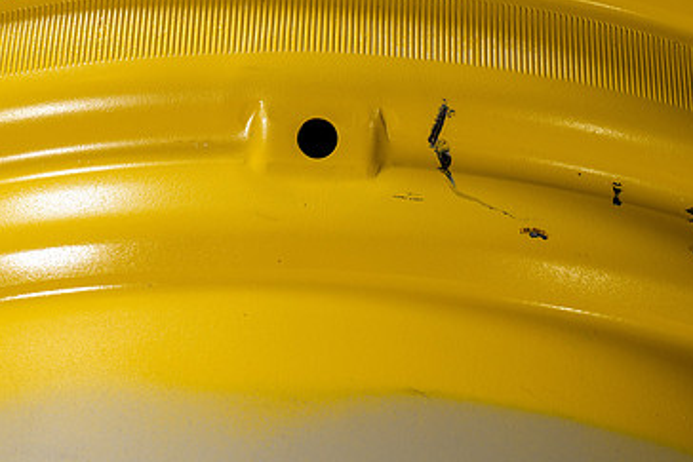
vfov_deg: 17.5
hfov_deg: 26.0
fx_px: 1502
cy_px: 161
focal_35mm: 78
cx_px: 293
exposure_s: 1/100
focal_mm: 49
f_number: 5.6
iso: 500
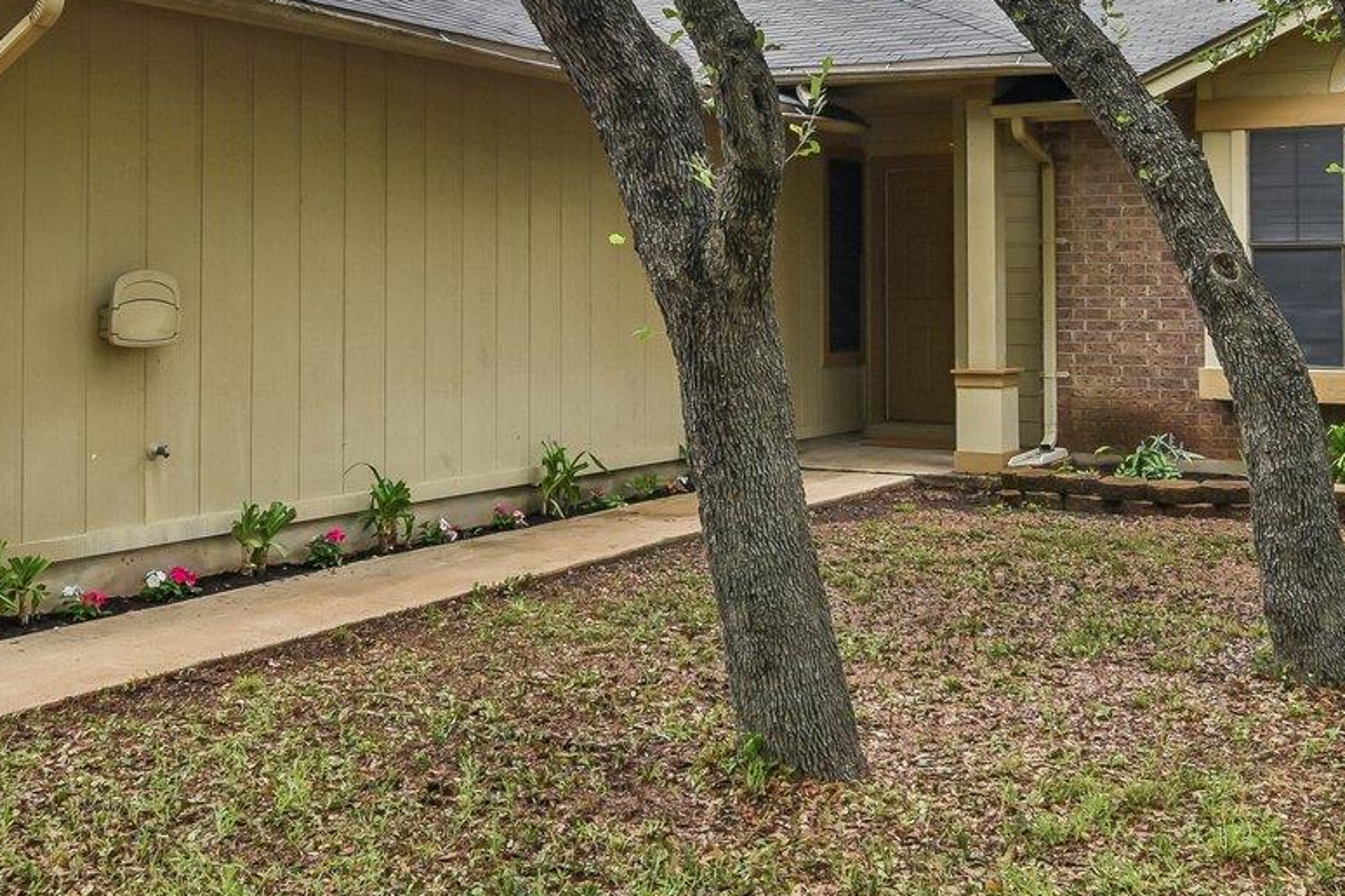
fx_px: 1681
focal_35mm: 45
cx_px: 672
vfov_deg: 29.5
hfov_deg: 43.6
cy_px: 251
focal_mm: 17
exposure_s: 1/125
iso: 100
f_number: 8
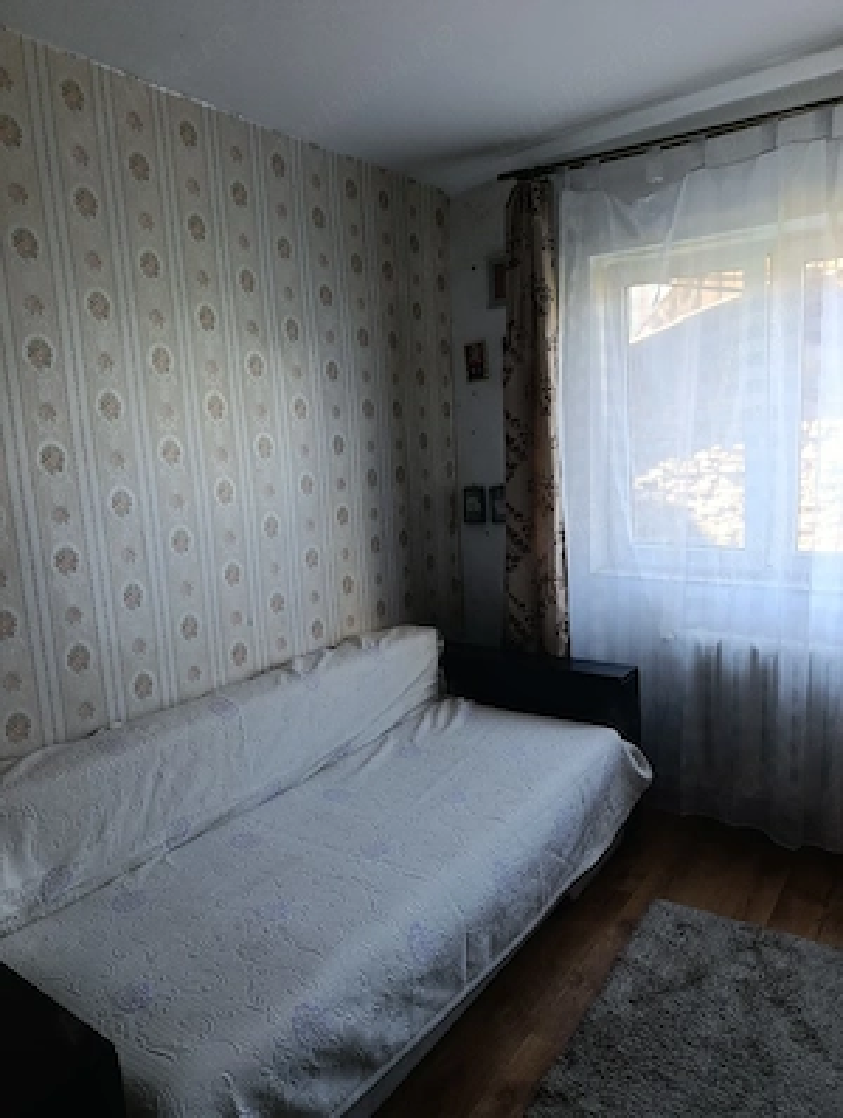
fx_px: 744
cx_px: 422
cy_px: 559
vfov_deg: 73.8
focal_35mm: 23
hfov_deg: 59.0
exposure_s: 1/101
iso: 821
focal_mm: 6.11
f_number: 1.65
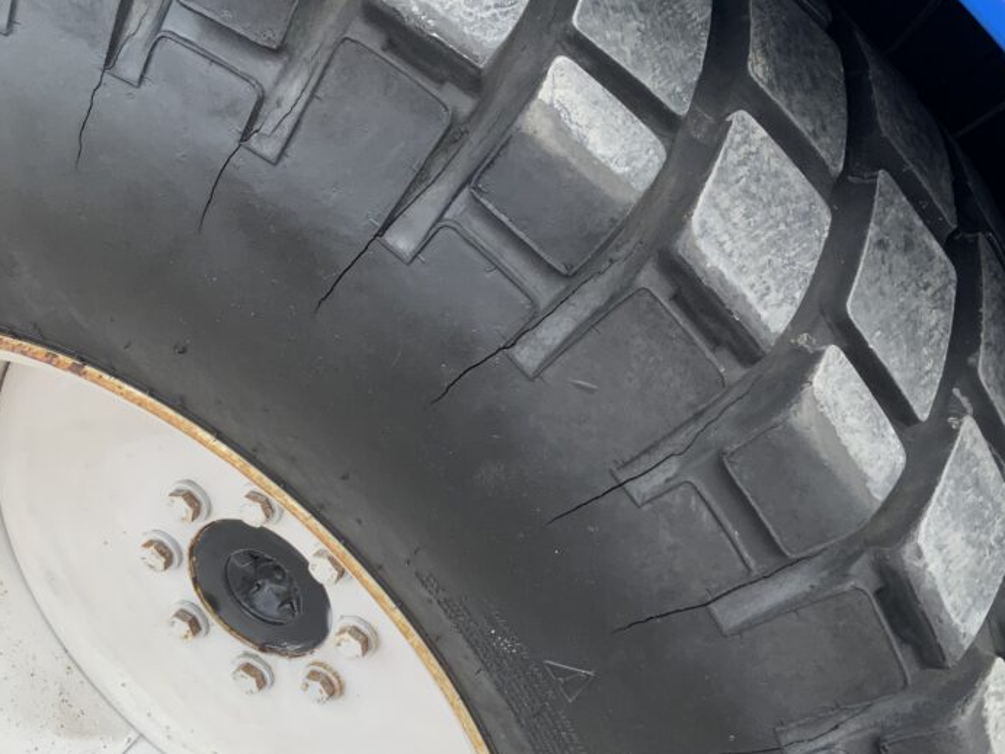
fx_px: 1248
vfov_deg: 33.6
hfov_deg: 43.8
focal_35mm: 43
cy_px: 392
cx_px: 531
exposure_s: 1/580
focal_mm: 3
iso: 16
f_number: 1.8
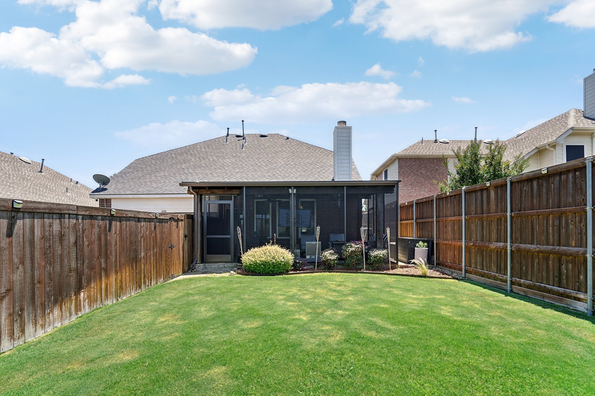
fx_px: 264
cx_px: 298
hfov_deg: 96.7
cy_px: 198
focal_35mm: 16
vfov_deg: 73.7
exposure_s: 1/60
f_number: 8
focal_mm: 16
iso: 250
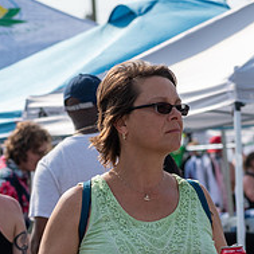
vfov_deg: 3.6
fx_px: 4051
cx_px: 161
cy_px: 204
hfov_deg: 3.6
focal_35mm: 488
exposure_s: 1/800
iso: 200
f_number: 7.1
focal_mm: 125
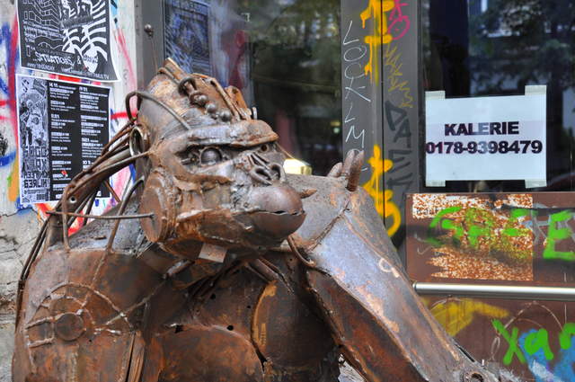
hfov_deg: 29.9
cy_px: 191
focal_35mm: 68
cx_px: 288
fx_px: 1077
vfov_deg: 20.1
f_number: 4.8
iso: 640
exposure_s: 1/50
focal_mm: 45
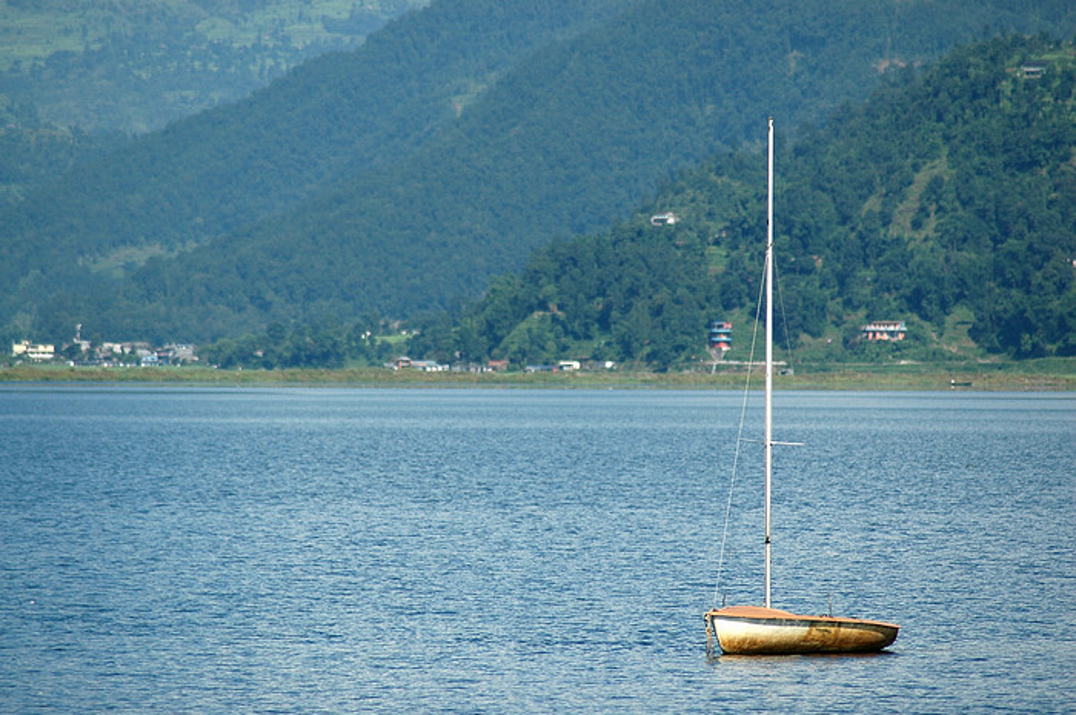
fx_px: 10747
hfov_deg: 5.7
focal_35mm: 360
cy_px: 358
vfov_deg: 3.8
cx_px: 538
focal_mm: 240
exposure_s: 1/1600
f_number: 5.6
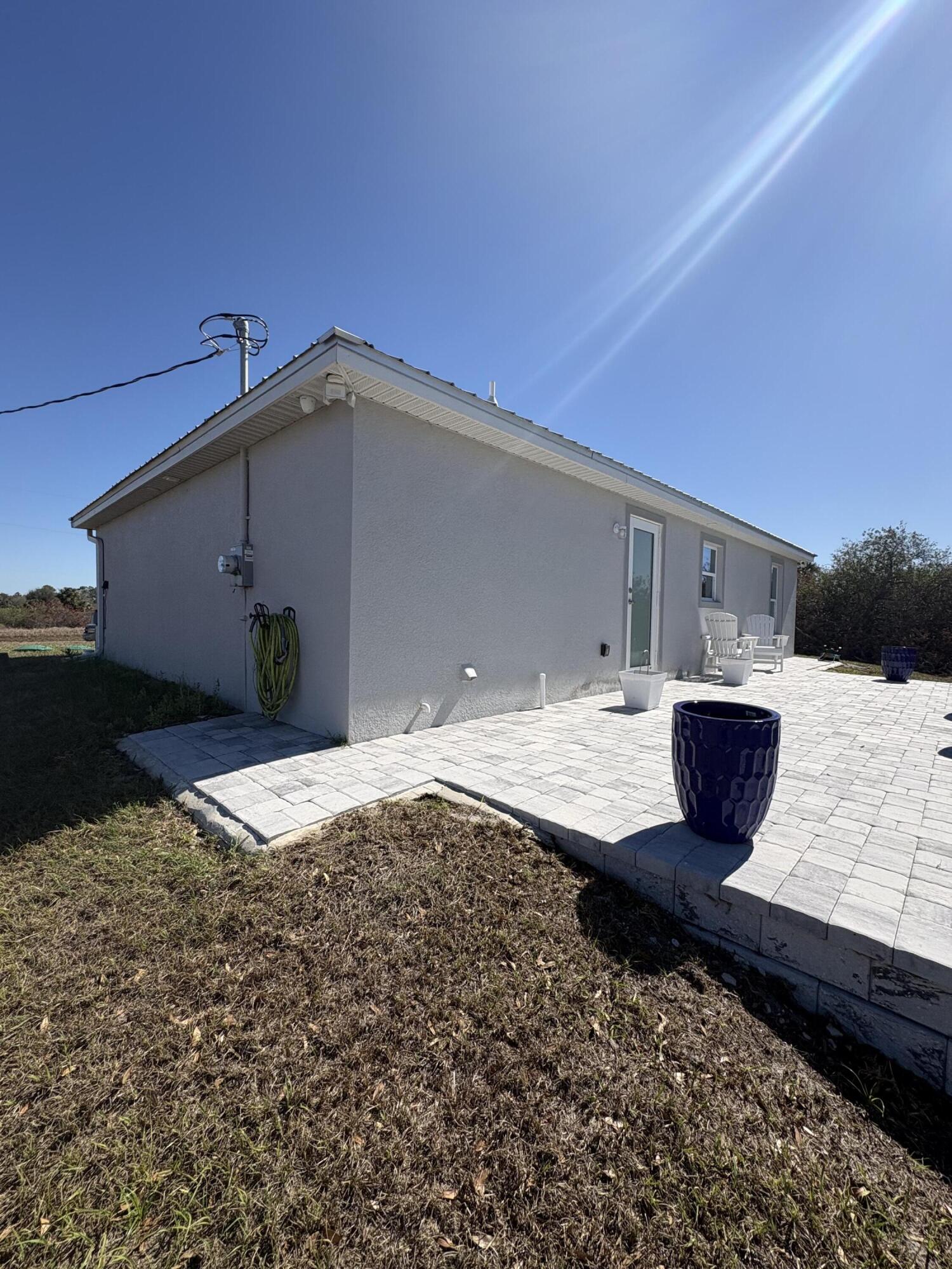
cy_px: 634
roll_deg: -0.2
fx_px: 513
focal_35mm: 14
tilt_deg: +0.5
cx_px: 476
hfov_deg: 85.7
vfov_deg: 102.1
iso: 50
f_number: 2.2
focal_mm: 2.22
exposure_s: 1/2584
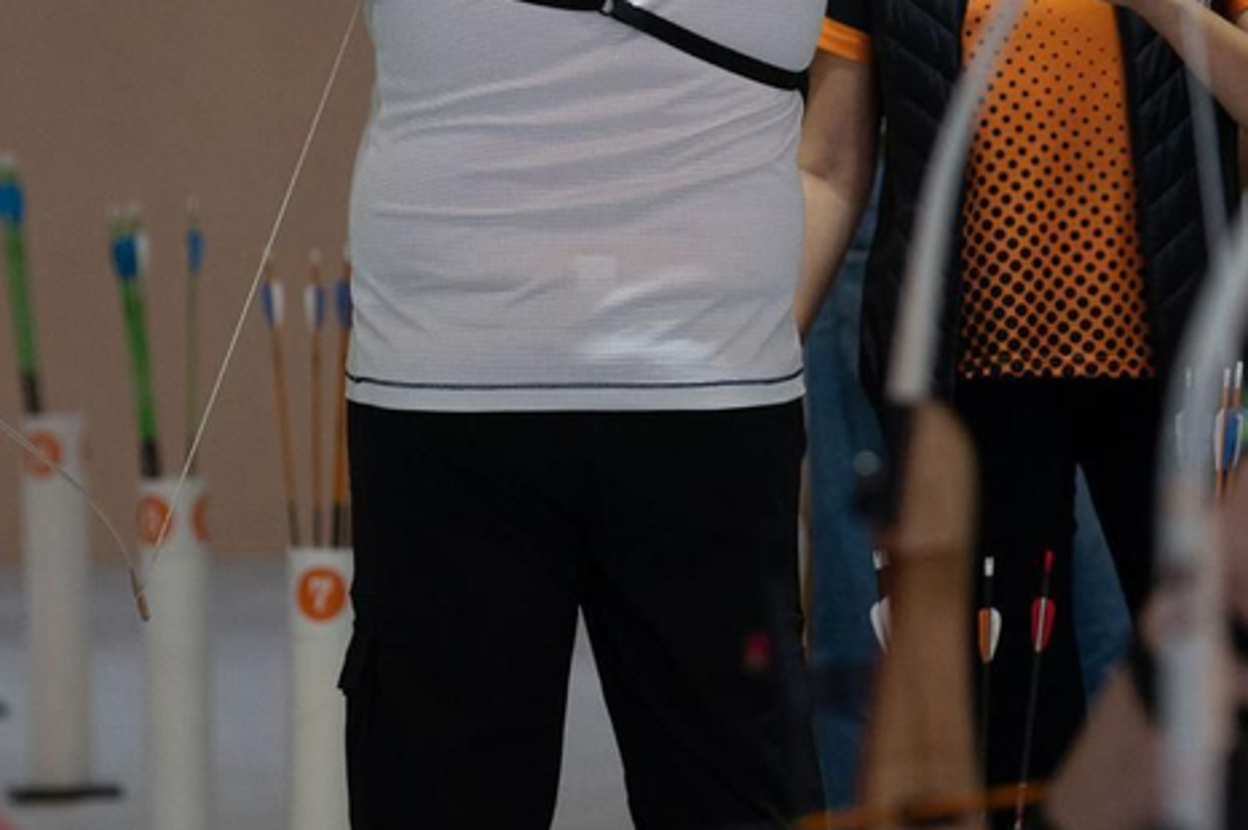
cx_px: 536
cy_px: 174
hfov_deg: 4.4
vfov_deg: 3.0
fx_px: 16073
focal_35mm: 464
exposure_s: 1/500
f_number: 2.8
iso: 1000
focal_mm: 135
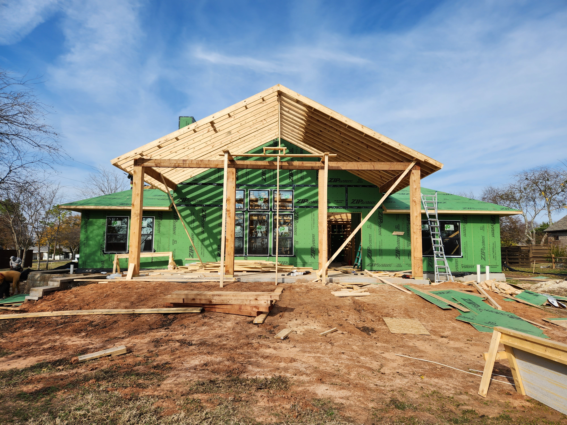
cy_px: 212
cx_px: 284
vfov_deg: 58.9
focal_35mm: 23
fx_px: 377
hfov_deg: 73.9
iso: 20
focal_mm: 5.4
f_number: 1.8
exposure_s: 1/1610
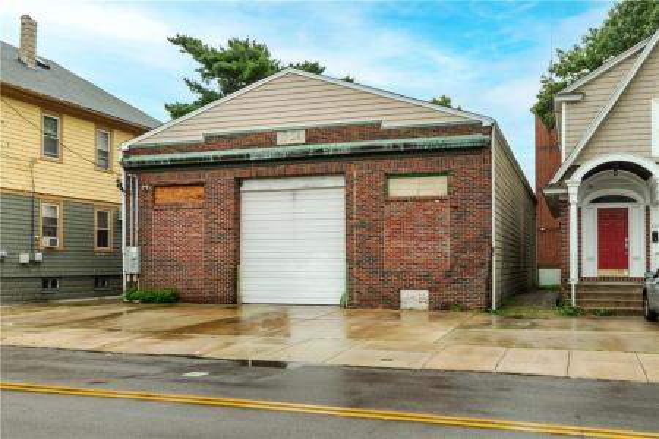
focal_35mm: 35
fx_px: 641
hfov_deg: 54.4
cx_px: 330
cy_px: 220
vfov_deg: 37.9
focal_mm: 35
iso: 320
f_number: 6.3
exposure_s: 1/125
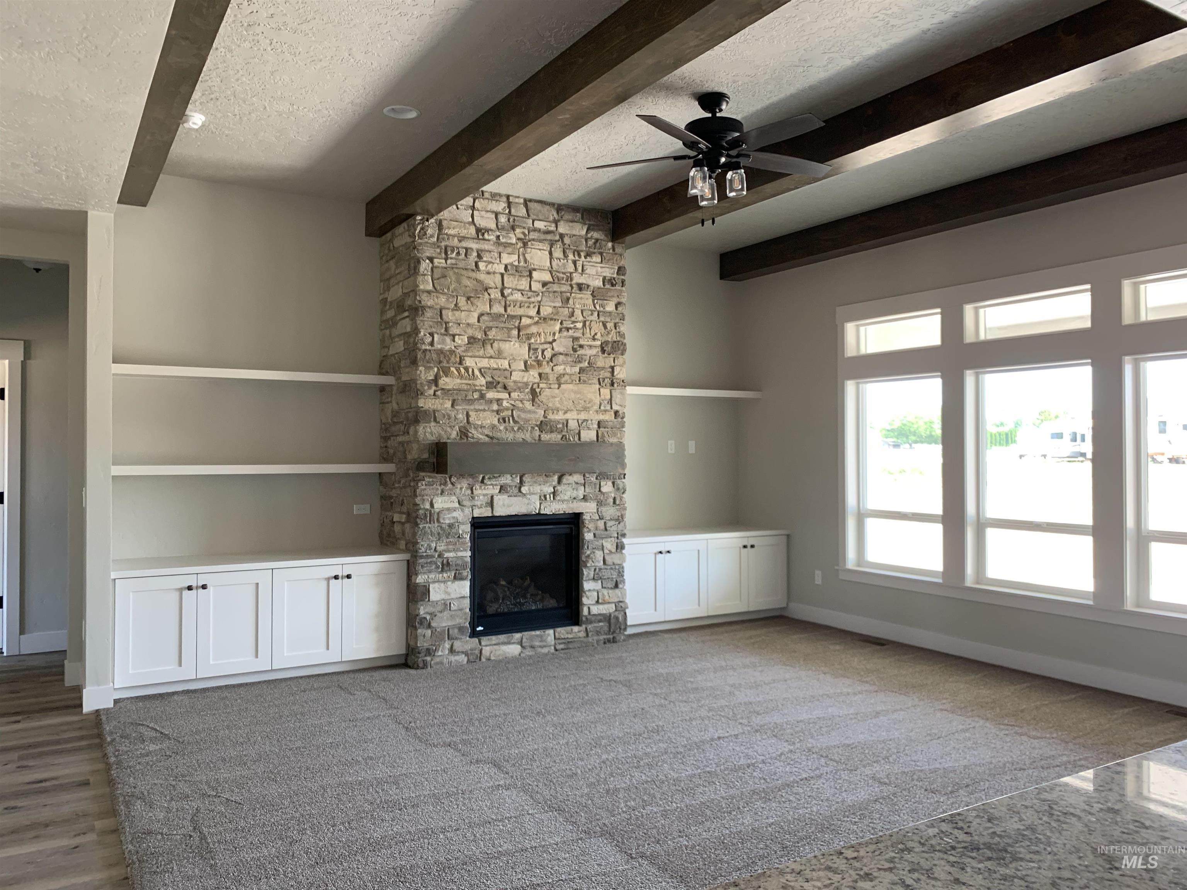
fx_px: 892
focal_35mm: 26
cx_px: 594
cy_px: 445
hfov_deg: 67.3
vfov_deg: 53.1
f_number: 1.8
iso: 100
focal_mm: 4.25
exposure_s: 1/79
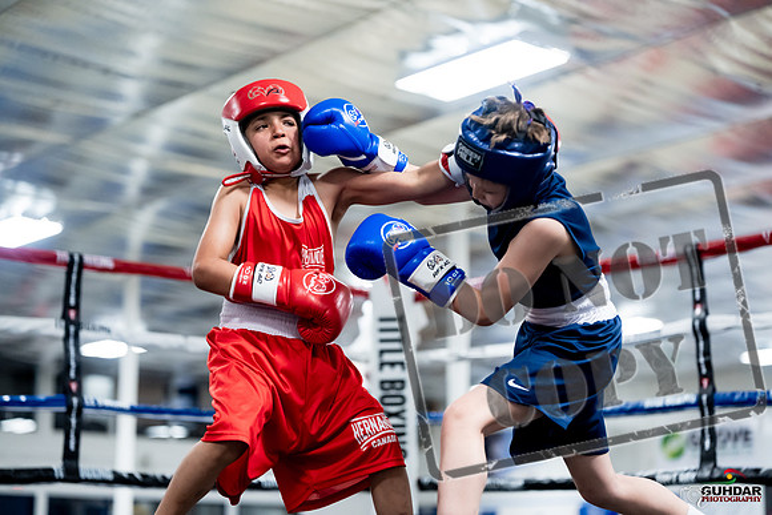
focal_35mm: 70
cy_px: 258
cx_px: 386
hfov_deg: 28.8
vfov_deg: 19.5
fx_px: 1501
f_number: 2
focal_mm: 70
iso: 3200
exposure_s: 1/800
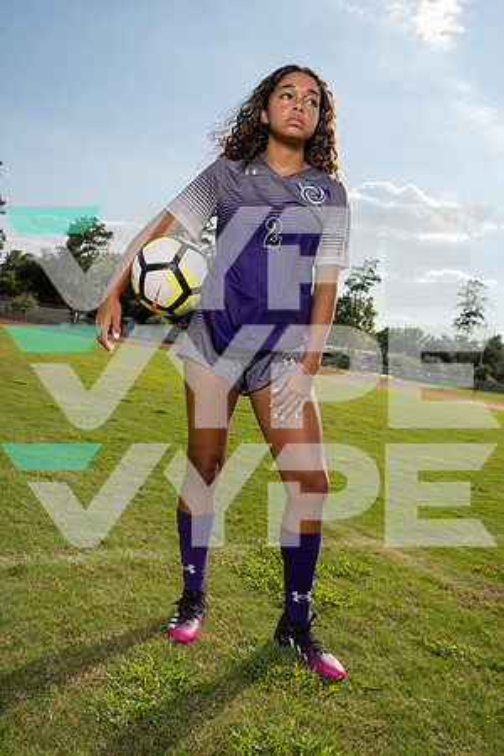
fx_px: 651
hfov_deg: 42.3
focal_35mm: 31
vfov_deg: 60.3
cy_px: 378
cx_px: 252
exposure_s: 1/640
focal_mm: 31
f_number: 8
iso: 250
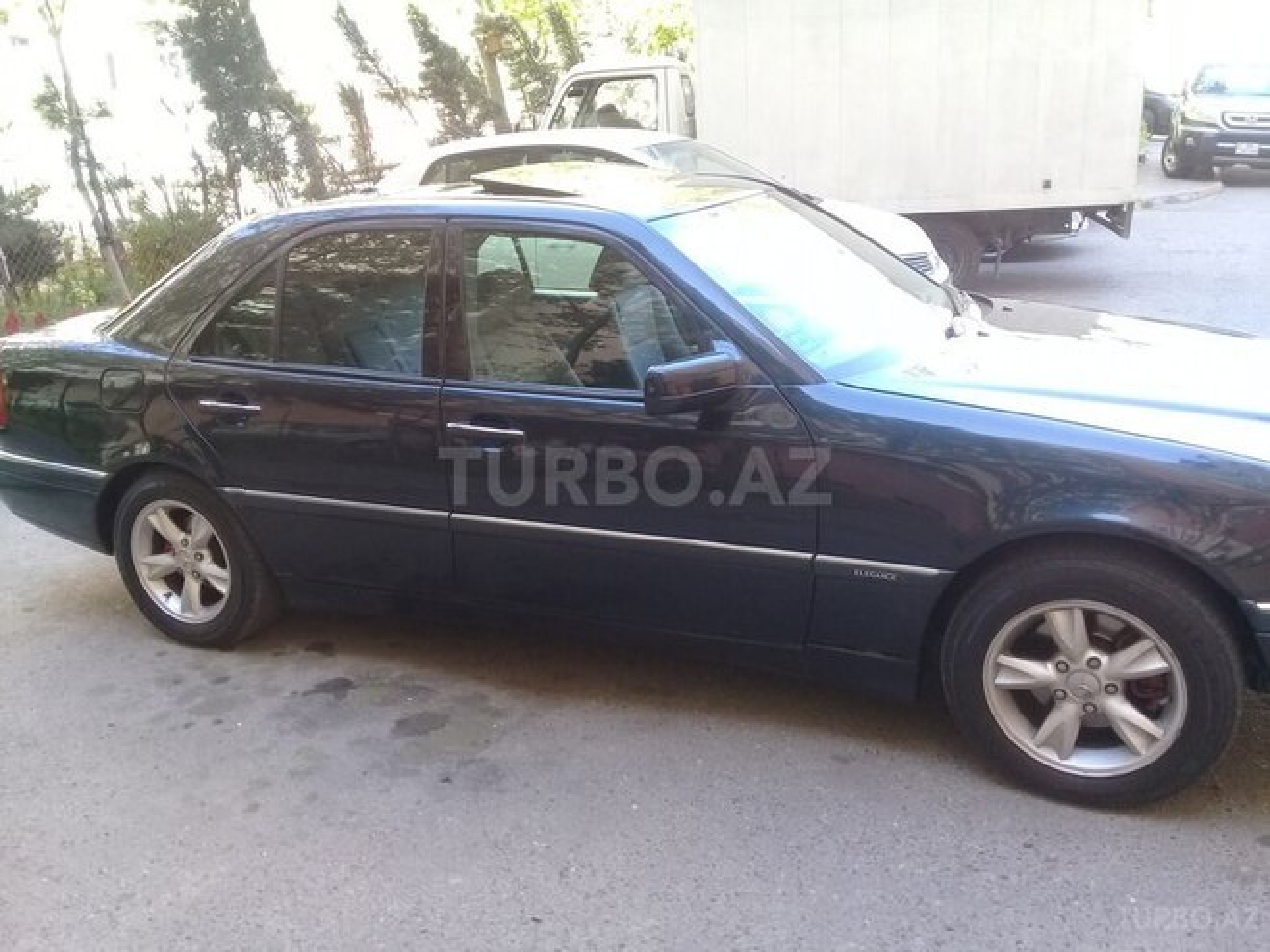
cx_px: 635
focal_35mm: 31
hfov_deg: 58.4
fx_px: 1137
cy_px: 476
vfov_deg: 45.4
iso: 64
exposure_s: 1/50
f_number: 2.2
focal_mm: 3.3
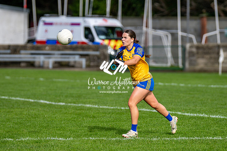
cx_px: 114
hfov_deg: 6.2
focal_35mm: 330
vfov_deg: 4.2
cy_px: 76
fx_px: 2080
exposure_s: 1/4000
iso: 250
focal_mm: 220
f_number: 2.8
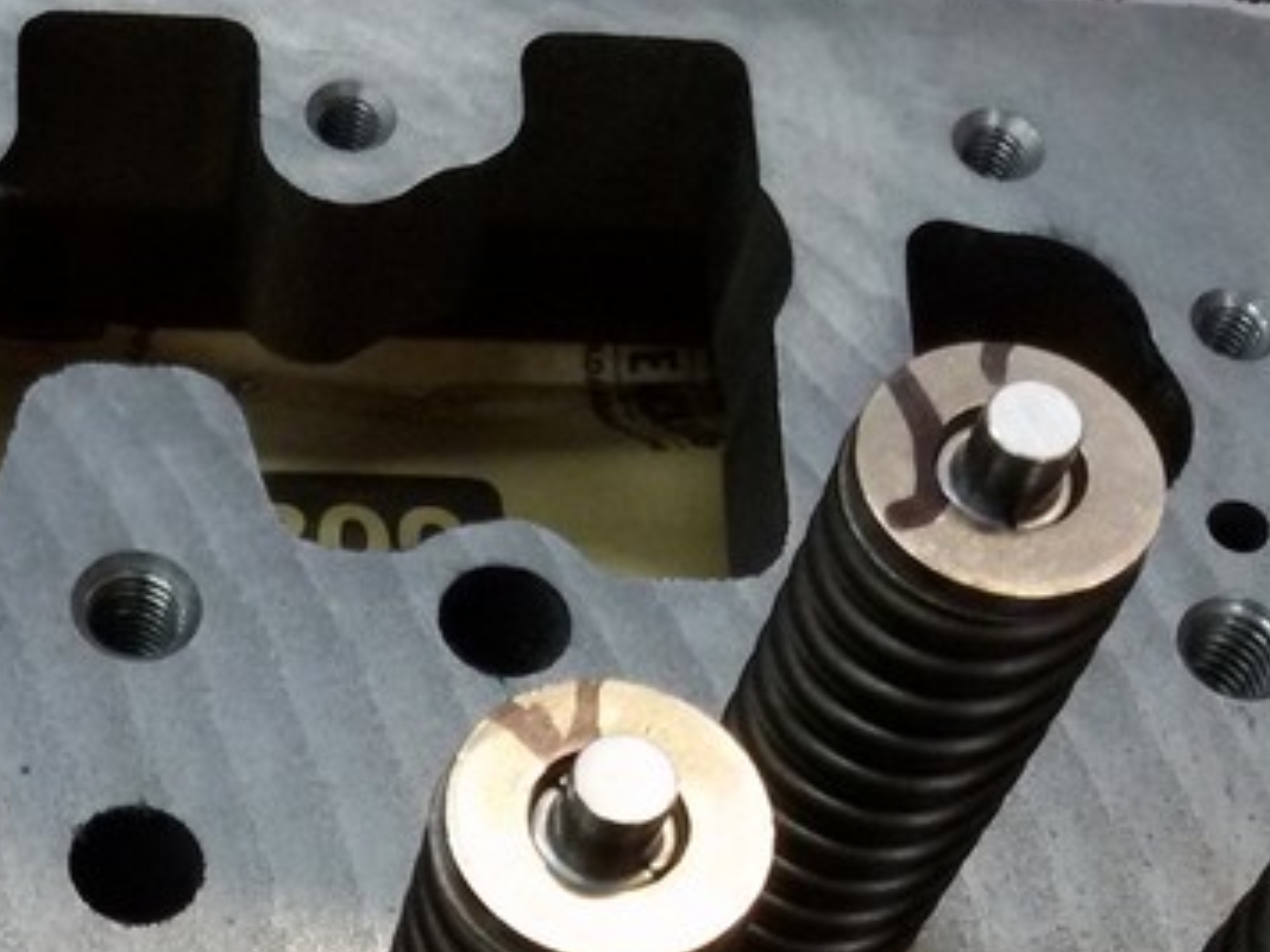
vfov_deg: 16.4
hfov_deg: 21.6
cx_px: -25
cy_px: 1087
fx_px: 3192
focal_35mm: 87
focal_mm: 2.93
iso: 160
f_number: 2.4
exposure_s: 1/17
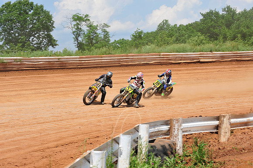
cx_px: 126
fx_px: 646
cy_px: 84
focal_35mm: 92
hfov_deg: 22.2
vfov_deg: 14.8
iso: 200
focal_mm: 92
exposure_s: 1/400
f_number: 10
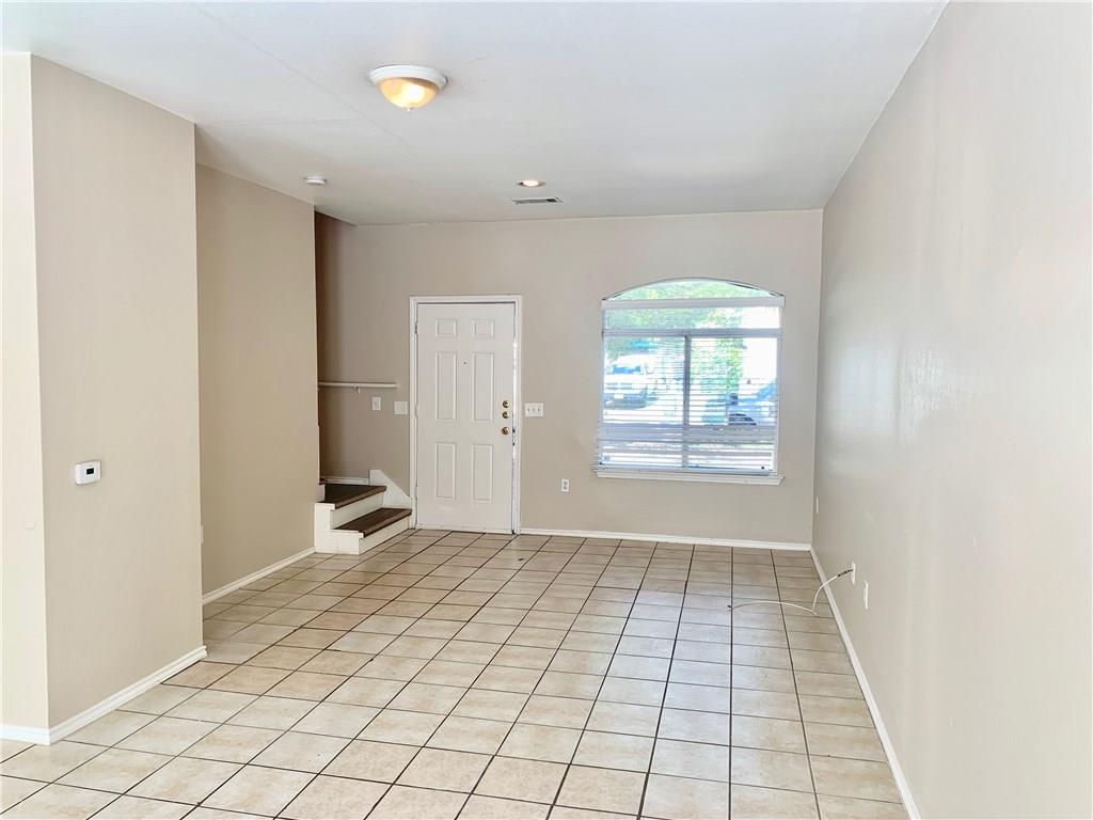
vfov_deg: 53.1
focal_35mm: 26
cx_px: 546
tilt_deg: -5.0
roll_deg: -0.8
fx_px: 821
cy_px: 410
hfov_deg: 67.3
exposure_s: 1/120
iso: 32
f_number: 1.8
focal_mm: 4.25
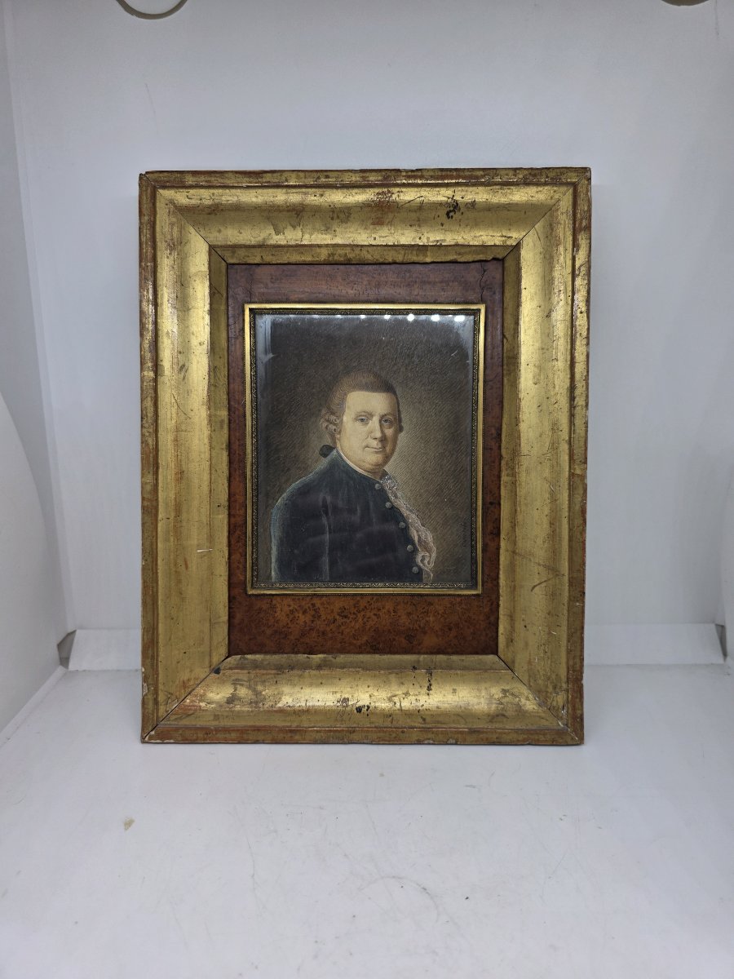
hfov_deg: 58.9
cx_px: 367
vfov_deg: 73.9
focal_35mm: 23
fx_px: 650
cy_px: 490
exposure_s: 1/100
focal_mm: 6.3
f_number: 1.7
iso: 32
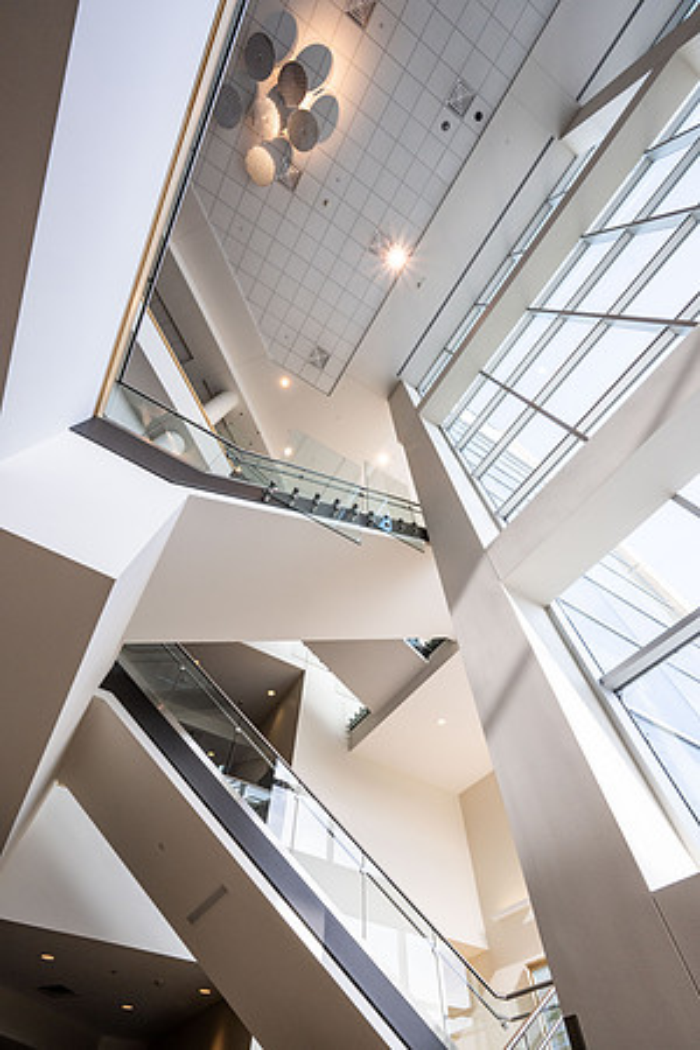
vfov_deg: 104.3
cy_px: 525
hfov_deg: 81.2
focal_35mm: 14
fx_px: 408
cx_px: 350
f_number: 10
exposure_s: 1/125
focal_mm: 14
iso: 640
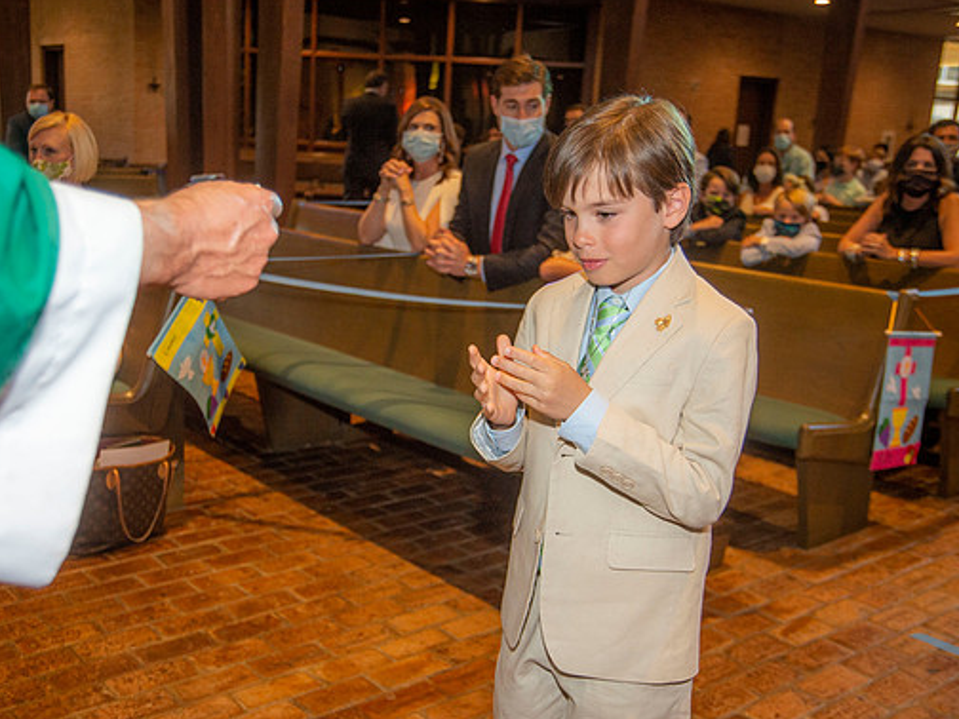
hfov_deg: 44.7
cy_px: 360
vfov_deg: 34.3
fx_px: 1164
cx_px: 430
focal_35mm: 42
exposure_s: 1/200
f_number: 5
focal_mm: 38
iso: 1600
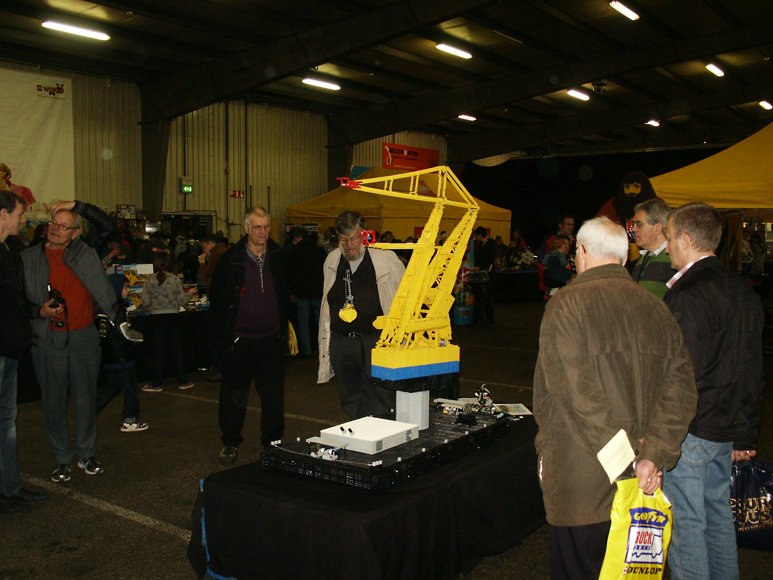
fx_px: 782
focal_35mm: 35
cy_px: 290
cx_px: 386
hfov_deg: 52.6
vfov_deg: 40.7
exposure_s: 1/45
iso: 200
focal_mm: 7.18
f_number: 3
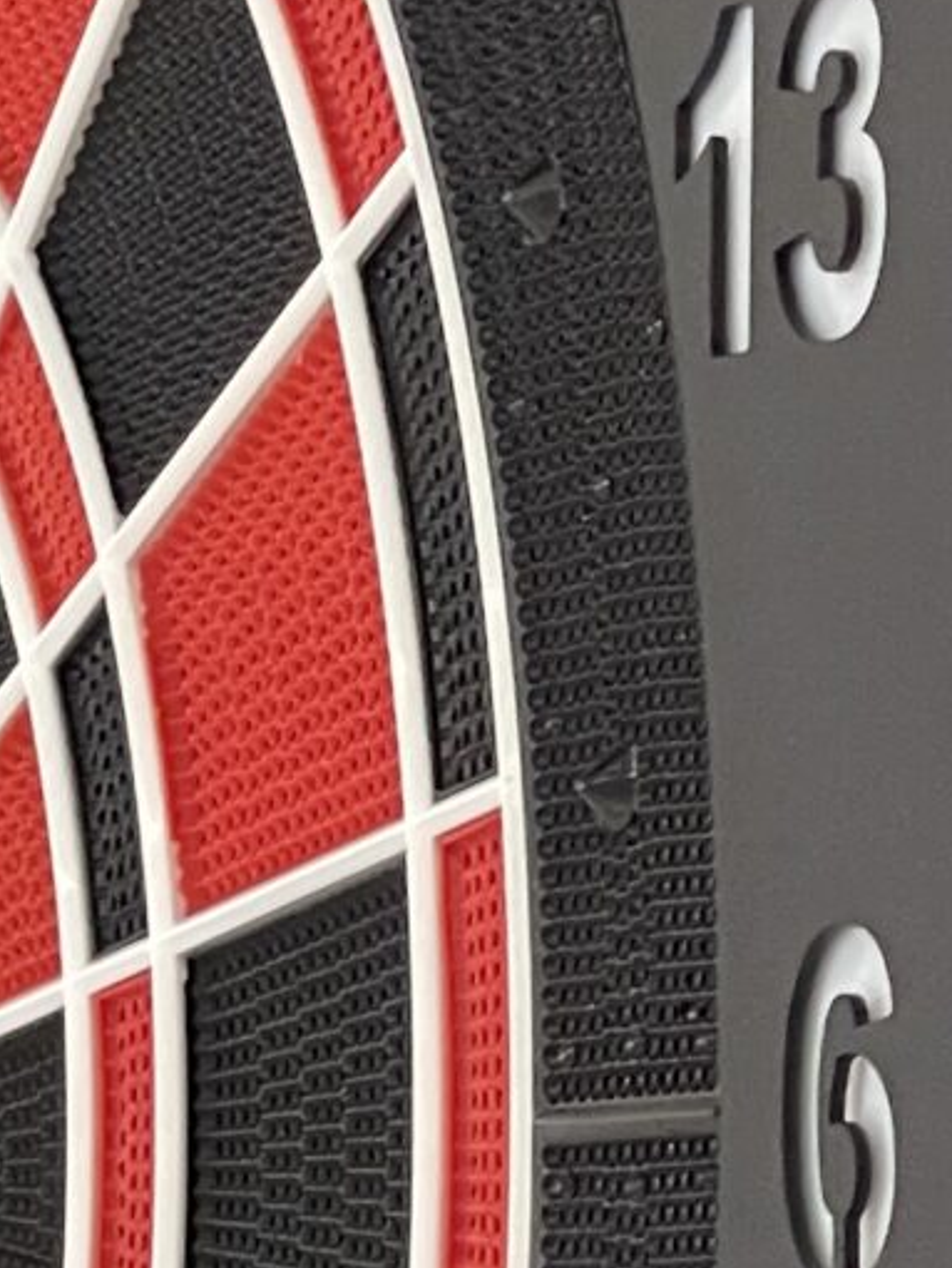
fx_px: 11761
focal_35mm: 321
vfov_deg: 6.2
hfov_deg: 4.6
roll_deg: -0.2
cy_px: 1119
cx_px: 395
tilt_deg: +2.8
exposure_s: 1/50
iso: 250
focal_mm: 7.5
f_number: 2.2
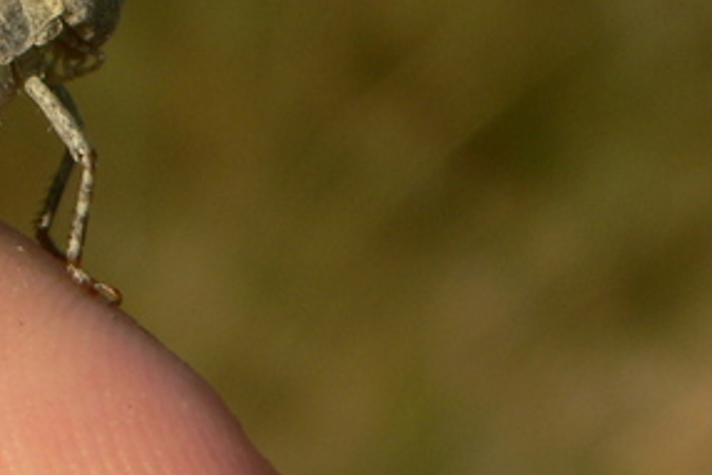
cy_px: -87
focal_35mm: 239
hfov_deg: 8.5
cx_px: -220
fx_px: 4729
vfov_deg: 5.7
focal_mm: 12.8
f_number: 4
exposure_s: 1/1000
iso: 80
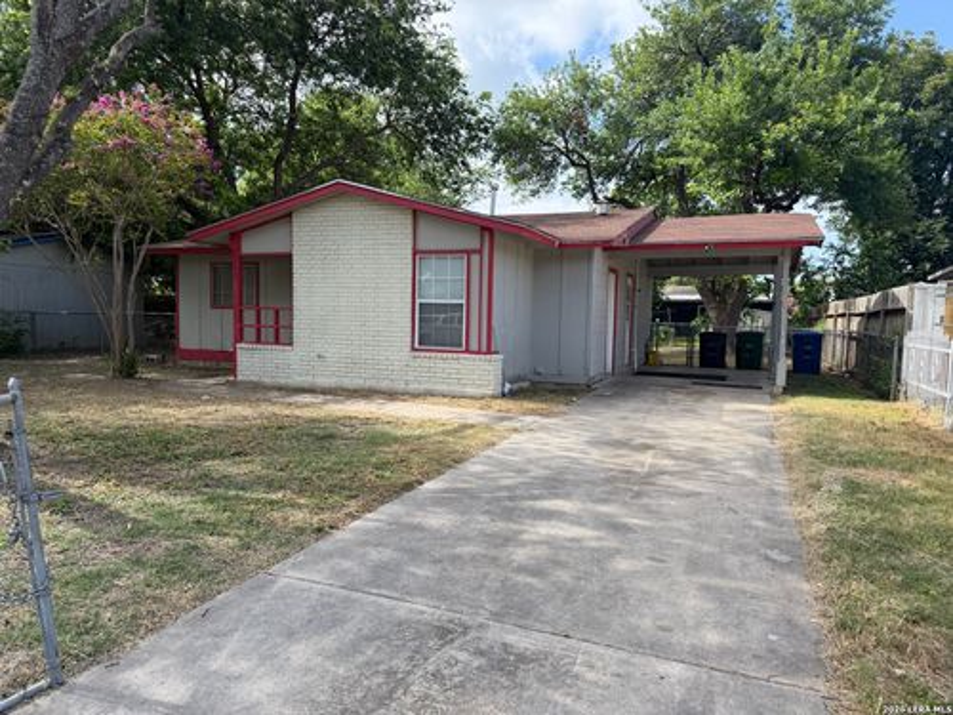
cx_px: 476
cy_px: 358
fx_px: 661
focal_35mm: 24
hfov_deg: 71.6
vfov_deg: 56.8
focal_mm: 6.76
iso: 100
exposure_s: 1/2000
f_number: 1.78
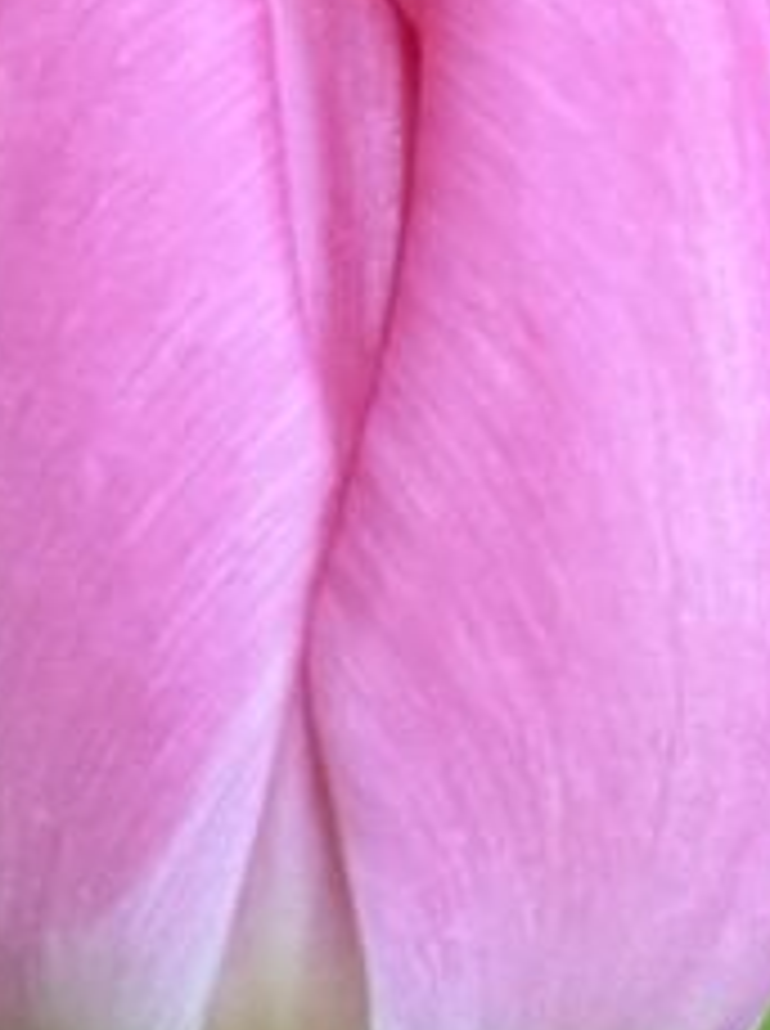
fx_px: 6395
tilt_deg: -33.5
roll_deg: -1.2
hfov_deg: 6.9
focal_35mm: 215
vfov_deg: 9.2
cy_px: 909
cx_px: 257
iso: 320
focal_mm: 6.76
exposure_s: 1/33
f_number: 1.78
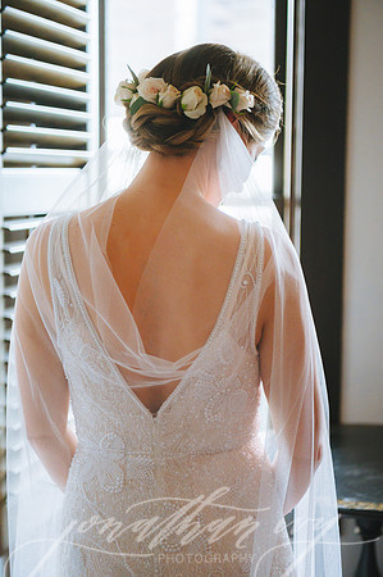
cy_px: 288
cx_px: 192
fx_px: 928
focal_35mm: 58
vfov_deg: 34.5
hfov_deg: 23.3
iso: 1600
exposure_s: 1/400
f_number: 2.8
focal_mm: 58
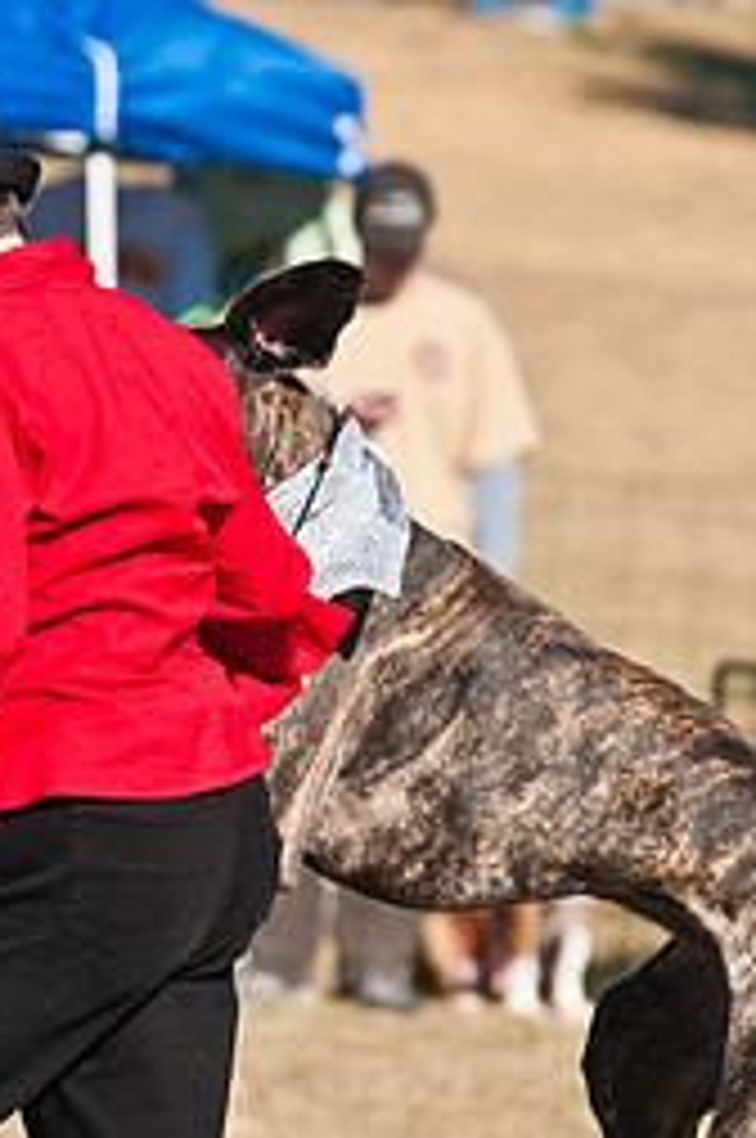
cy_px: 652
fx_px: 16866
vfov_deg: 3.9
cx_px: 214
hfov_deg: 2.6
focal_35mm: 534
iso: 400
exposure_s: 1/2000
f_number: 5.6
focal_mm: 200
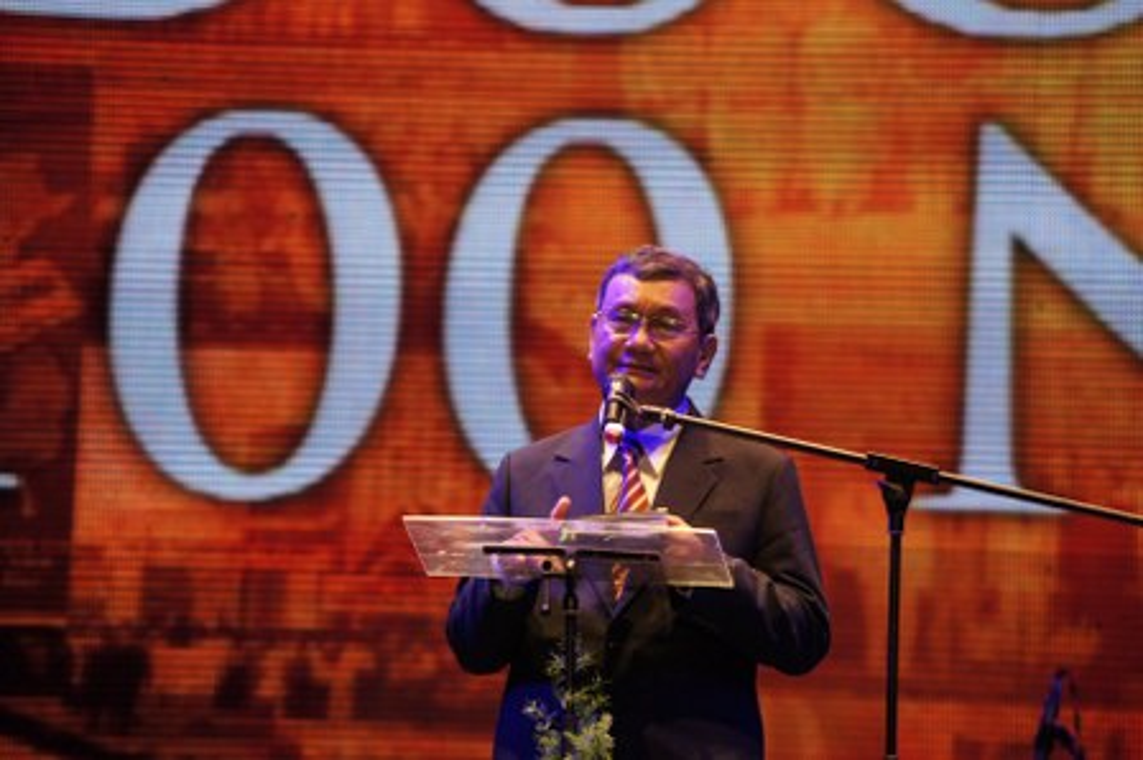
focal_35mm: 240
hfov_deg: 8.6
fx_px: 7614
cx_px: 572
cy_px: 380
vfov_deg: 5.7
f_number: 5
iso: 1600
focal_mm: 160
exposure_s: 1/250
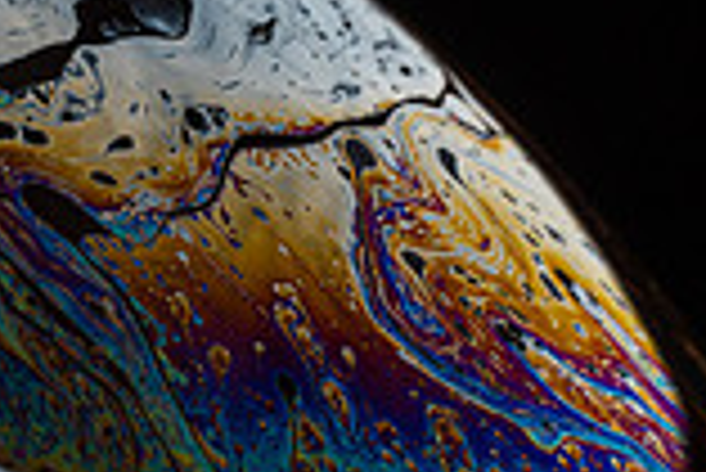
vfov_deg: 4.1
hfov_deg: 6.2
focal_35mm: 333
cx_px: 180
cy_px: 501
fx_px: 6536
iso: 100
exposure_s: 1/250
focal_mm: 90
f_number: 22
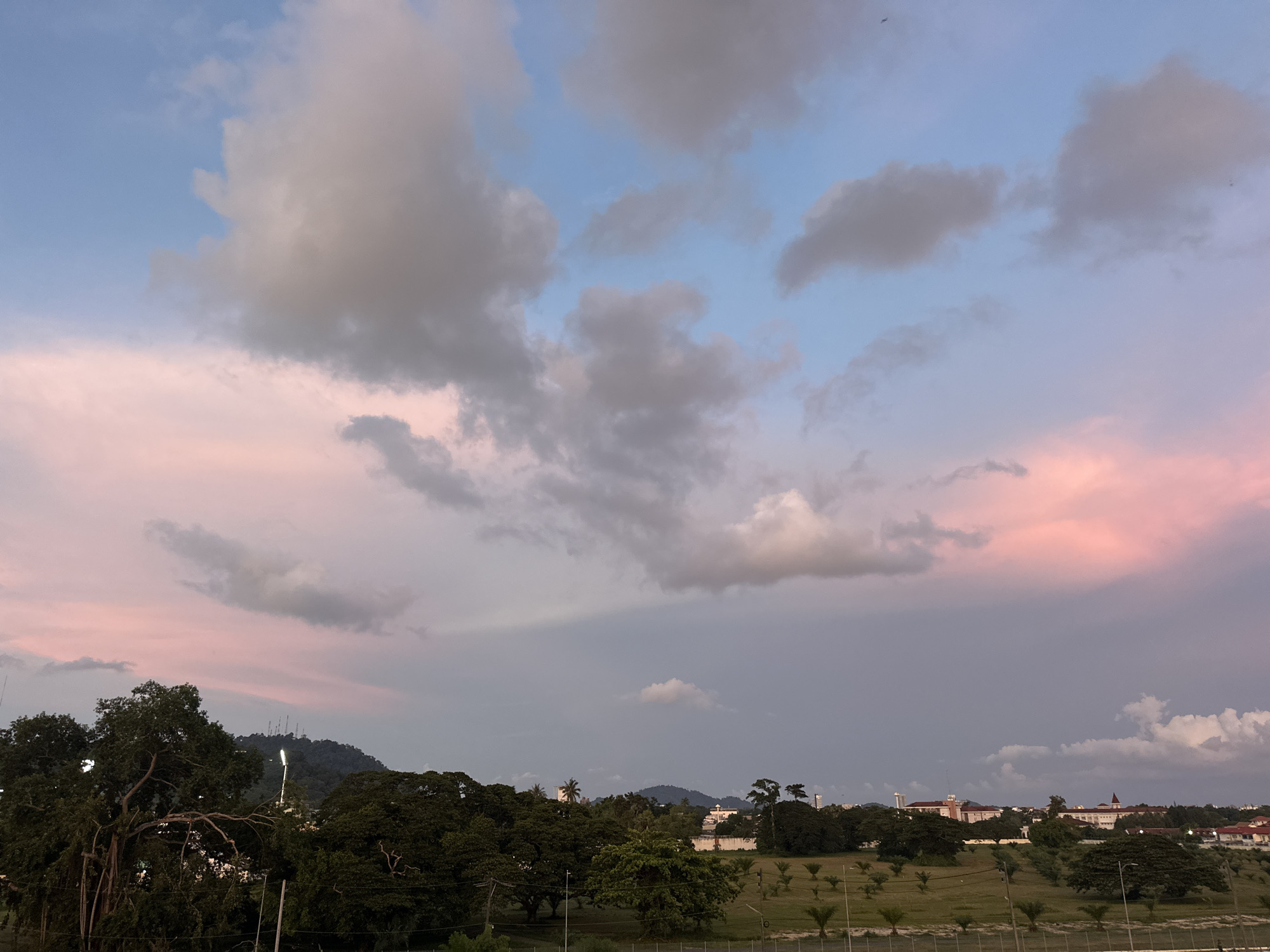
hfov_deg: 71.6
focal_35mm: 24
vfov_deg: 56.8
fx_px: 881
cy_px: 476
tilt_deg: +20.4
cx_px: 635
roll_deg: +0.9
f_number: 1.78
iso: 250
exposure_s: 1/74
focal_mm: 6.86
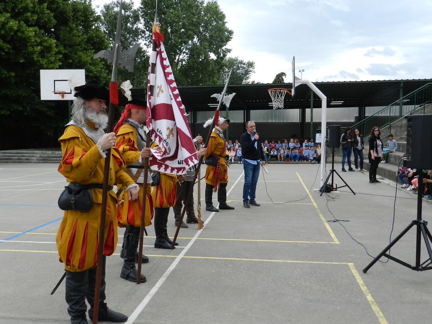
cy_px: 162
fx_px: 474
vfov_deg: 37.7
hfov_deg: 49.0
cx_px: 216
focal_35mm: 38
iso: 160
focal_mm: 6.7
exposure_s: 1/800
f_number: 4
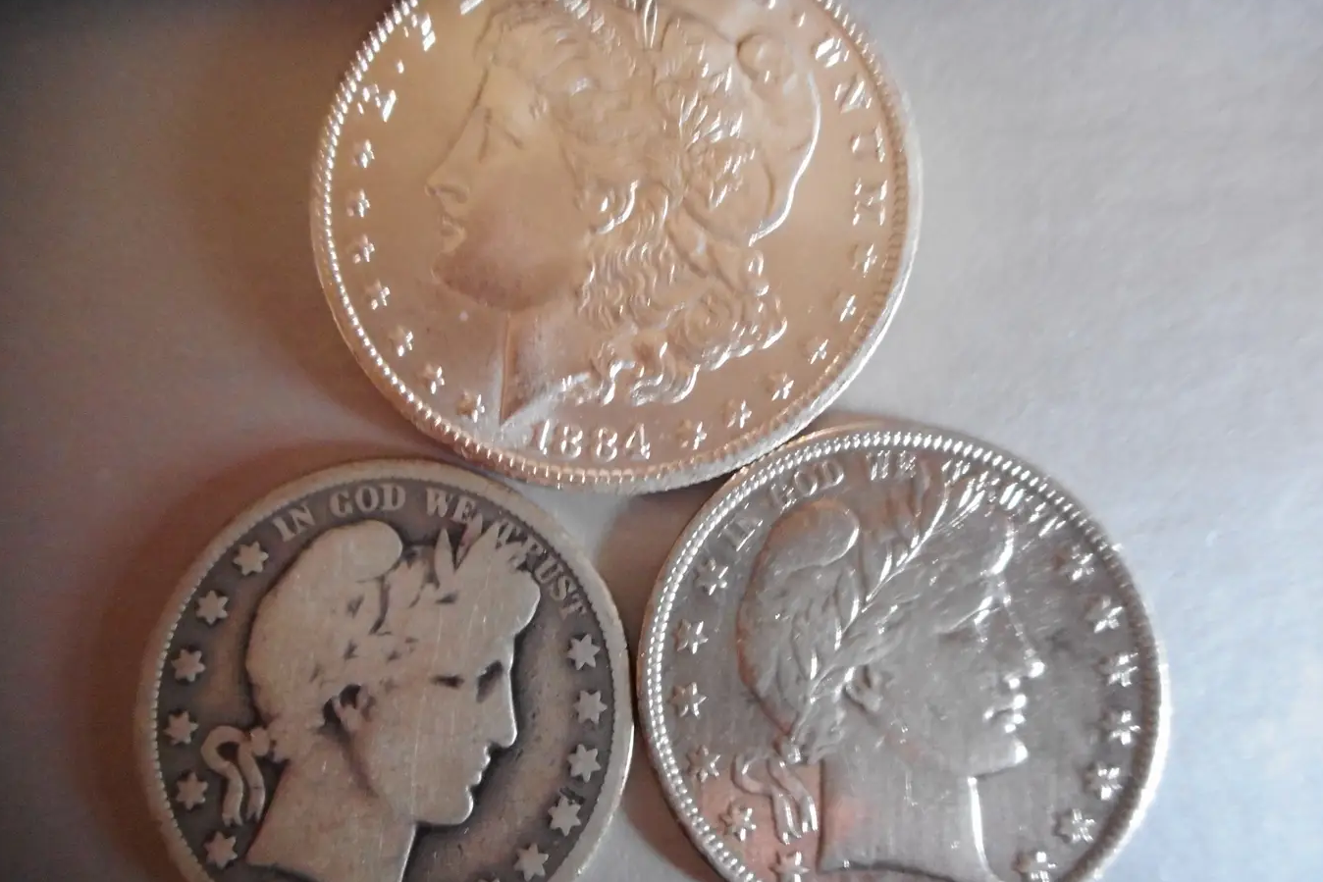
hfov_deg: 67.4
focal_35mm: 27
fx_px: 992
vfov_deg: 47.9
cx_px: 650
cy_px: 440
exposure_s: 1/8
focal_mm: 4.5
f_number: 3.7
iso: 640
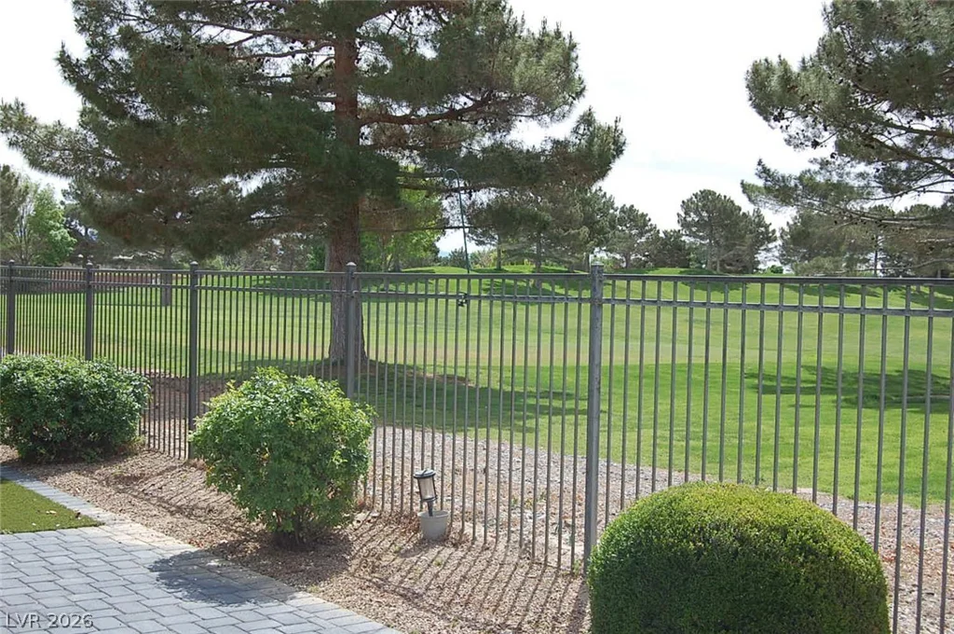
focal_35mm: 45
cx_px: 477
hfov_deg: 43.7
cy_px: 317
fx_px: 1191
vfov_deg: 29.8
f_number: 9
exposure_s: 1/320
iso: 200
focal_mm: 30
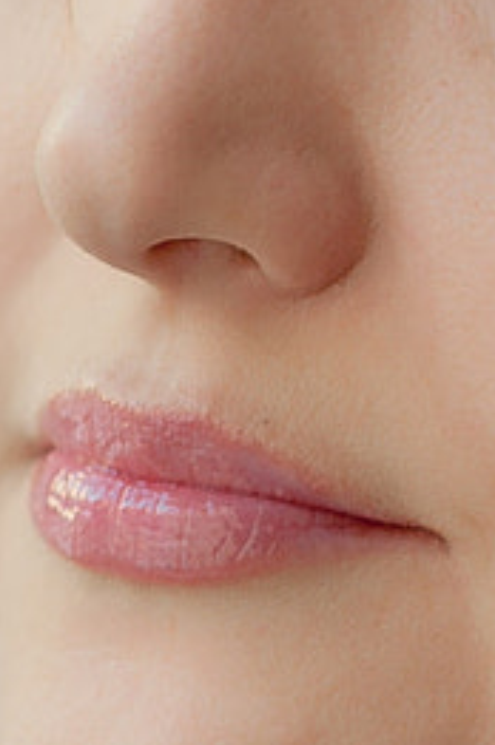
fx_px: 10753
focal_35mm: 520
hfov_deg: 2.6
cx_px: 646
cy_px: 515
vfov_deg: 4.0
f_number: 2.8
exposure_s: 1/50
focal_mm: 85
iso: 125
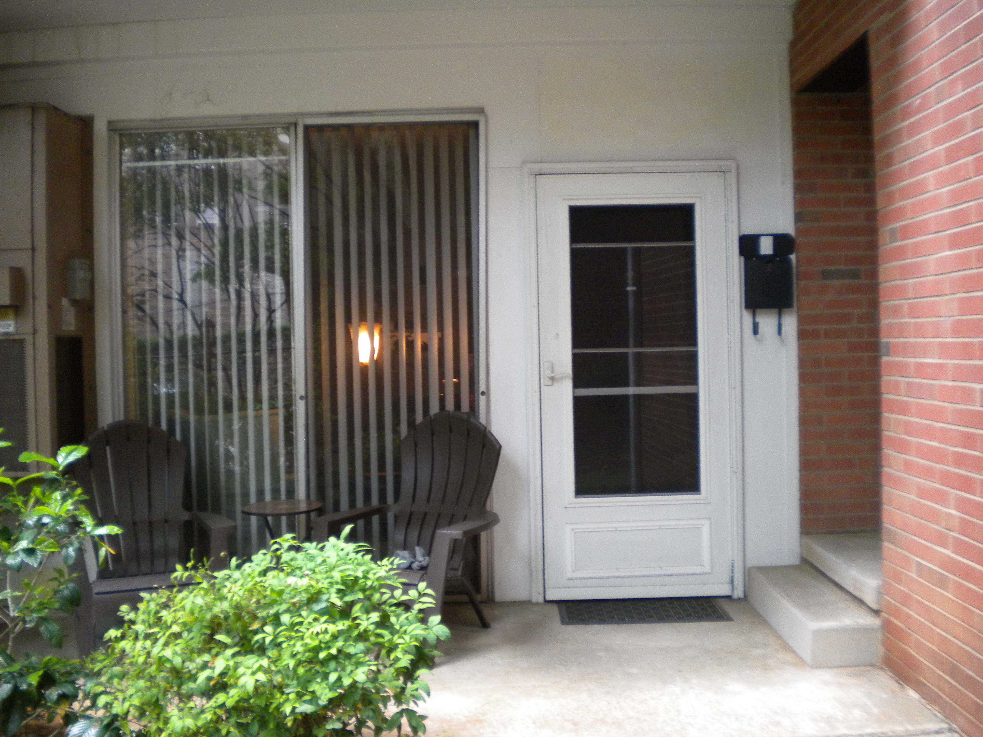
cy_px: 368
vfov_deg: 40.7
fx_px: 994
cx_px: 492
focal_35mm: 35
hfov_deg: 52.6
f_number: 3.1
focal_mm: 6.3
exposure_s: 1/58.4
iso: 368
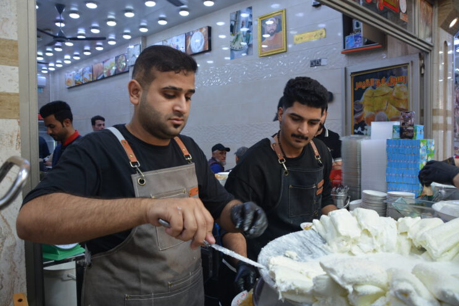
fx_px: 357
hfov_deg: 65.4
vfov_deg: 46.5
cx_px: 227
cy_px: 151
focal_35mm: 28
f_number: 6.3
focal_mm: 18
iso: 200
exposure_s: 1/160
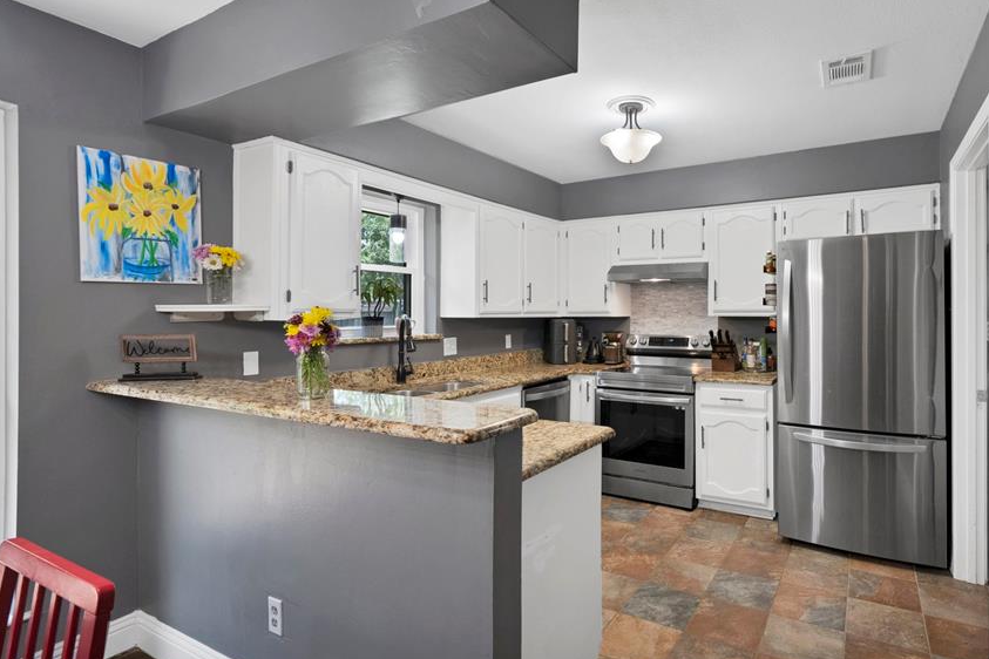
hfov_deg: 92.1
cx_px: 592
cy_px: 303
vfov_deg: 70.3
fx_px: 467
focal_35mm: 17
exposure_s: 1/13
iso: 640
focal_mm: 14
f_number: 9
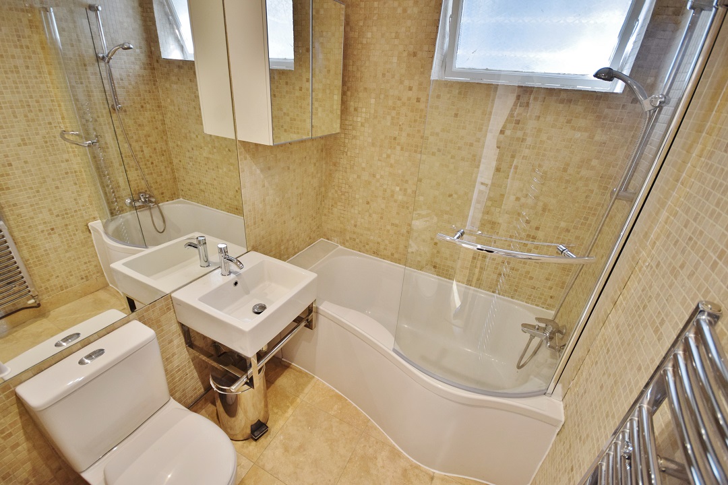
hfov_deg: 100.4
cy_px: 242
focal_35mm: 15
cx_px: 364
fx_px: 303
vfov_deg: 77.3
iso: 560
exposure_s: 1/60
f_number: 4
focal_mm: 10
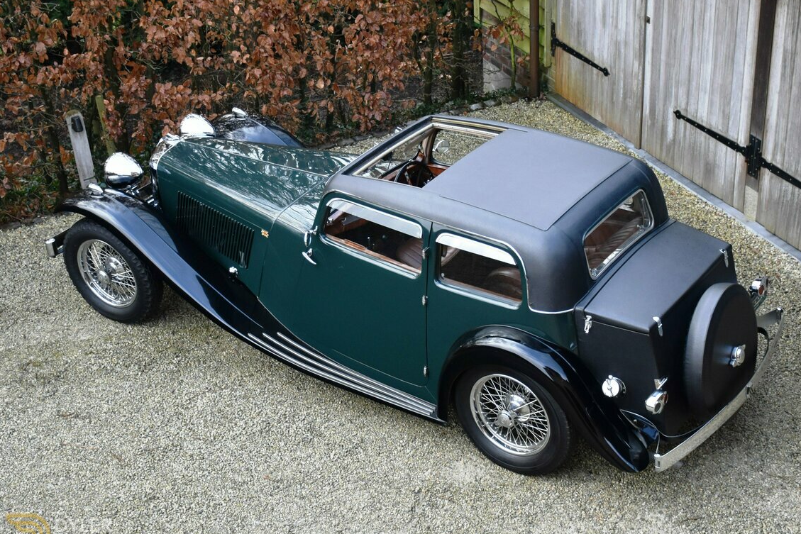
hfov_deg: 38.9
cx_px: 424
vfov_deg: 26.5
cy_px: 279
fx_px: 1135
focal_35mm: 51
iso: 800
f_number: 4
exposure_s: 1/160
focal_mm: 32
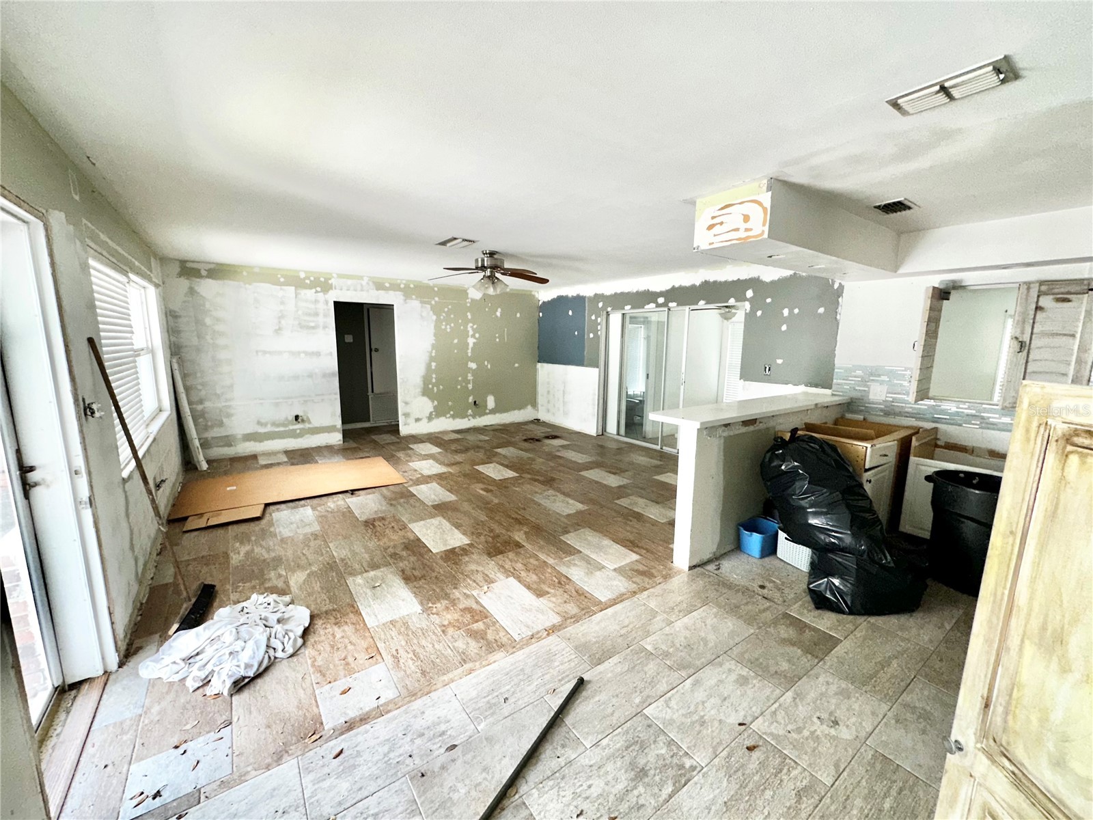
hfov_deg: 102.1
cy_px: 410
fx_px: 442
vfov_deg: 85.7
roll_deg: -0.7
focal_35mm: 14
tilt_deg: -8.4
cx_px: 546
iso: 80
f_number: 2.2
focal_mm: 2.22
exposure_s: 1/121
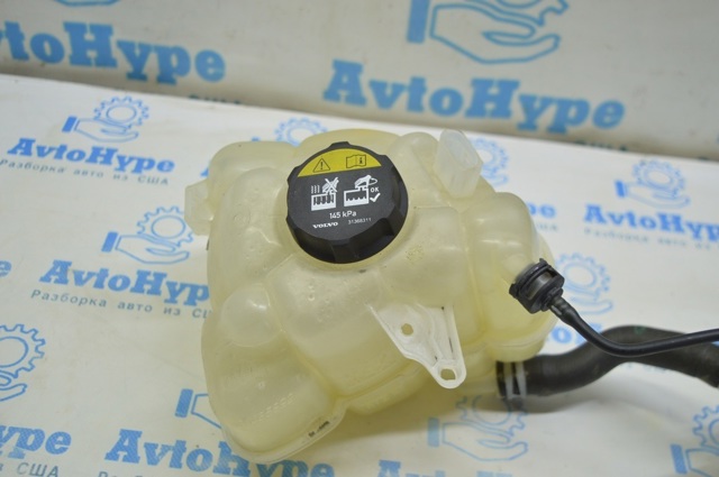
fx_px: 838
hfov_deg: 46.5
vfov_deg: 31.8
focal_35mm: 42
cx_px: 360
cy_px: 238
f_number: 4.2
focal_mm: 28
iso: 400
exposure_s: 1/50
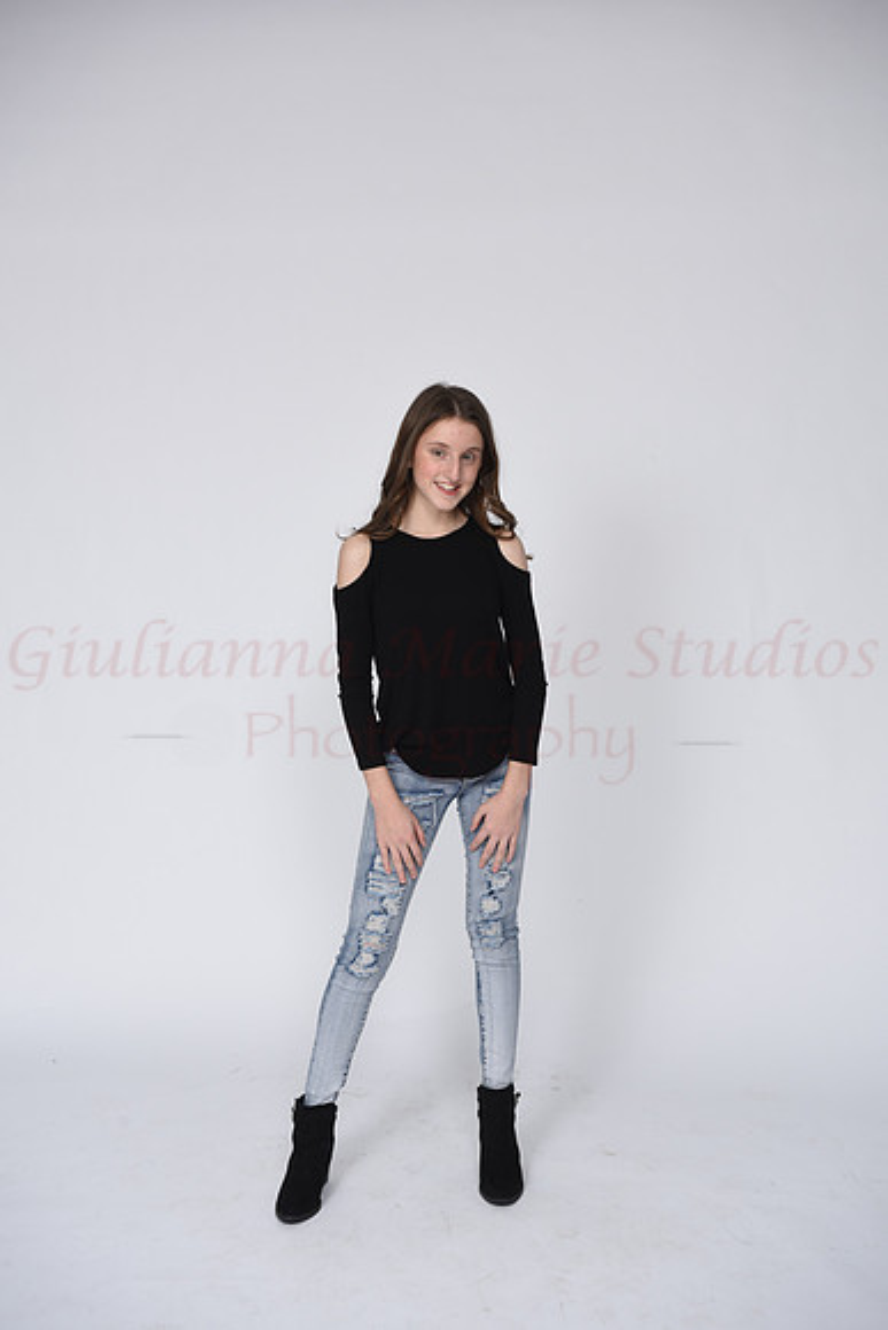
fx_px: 1664
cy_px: 665
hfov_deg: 29.9
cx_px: 444
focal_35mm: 45
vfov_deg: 43.6
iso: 100
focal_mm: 45
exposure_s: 1/160
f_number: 7.1
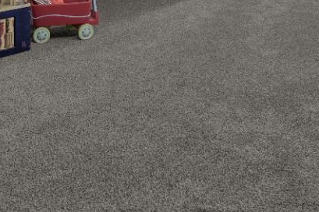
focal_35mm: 55
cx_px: 195
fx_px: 487
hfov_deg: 36.1
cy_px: -145
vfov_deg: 19.7
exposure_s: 1/15
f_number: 7.1
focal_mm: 10
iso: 2000
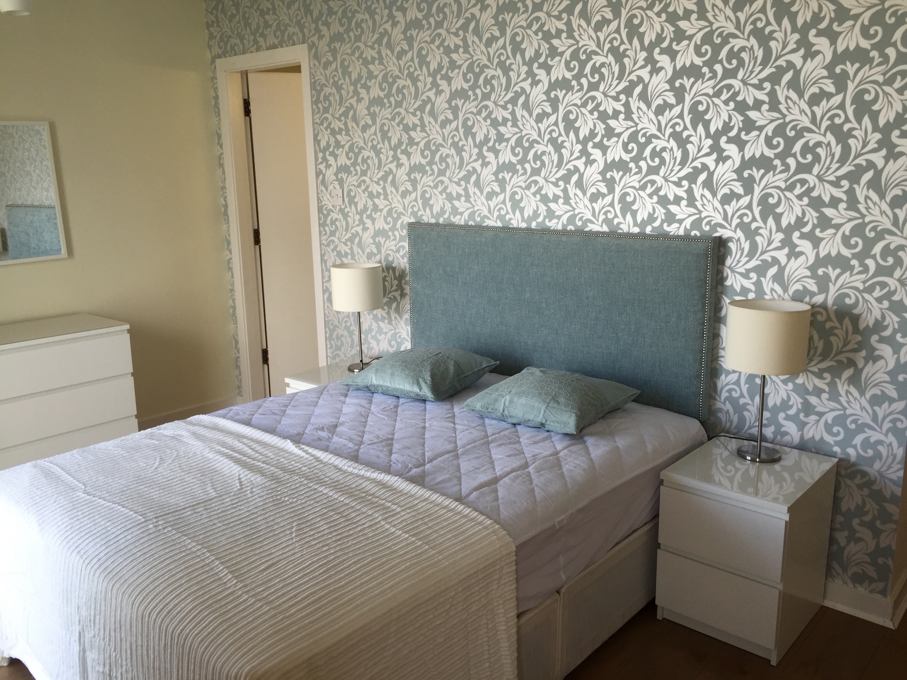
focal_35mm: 29
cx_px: 454
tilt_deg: -10.9
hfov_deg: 61.7
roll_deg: +0.9
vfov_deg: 48.2
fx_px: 760
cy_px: 340
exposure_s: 1/100
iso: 32
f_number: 2.2
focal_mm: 4.15
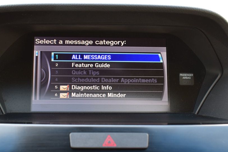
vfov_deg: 24.7
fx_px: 346
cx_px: 99
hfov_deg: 36.4
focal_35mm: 55
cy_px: 93
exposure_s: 1/20
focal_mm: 29
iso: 400
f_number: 6.3
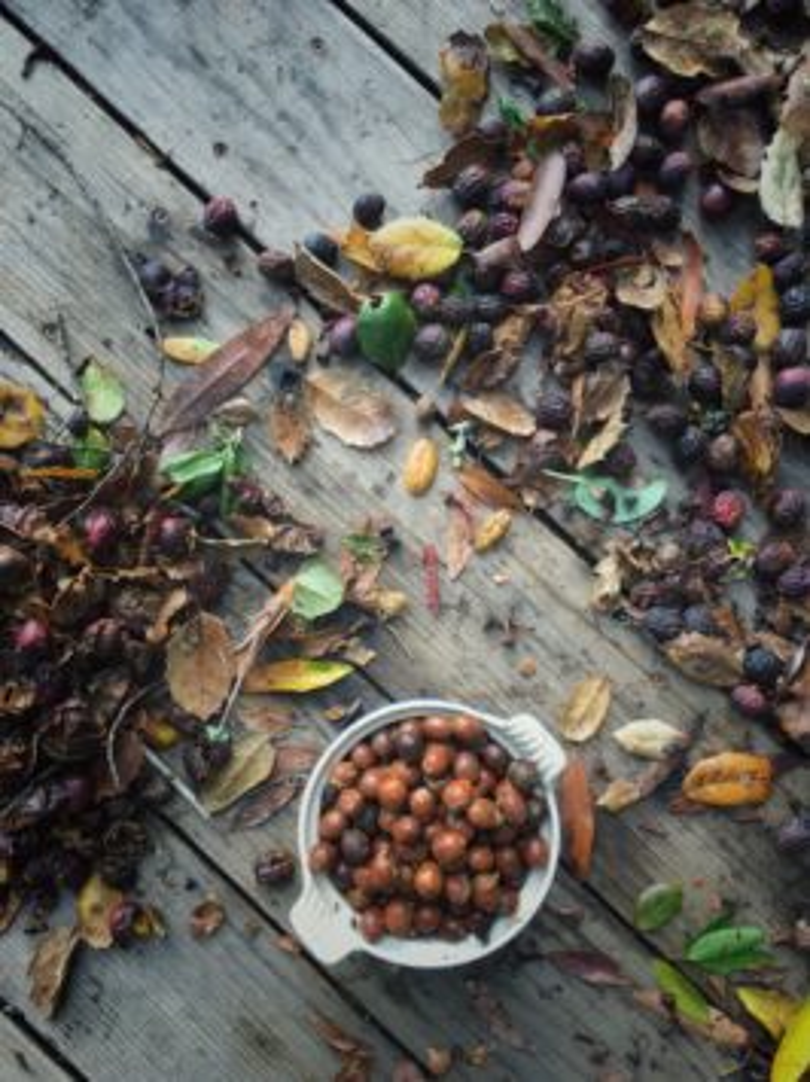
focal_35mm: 29
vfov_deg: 61.7
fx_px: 905
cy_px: 541
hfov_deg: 48.2
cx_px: 405
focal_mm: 4.15
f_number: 2.2
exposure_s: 1/40
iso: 25
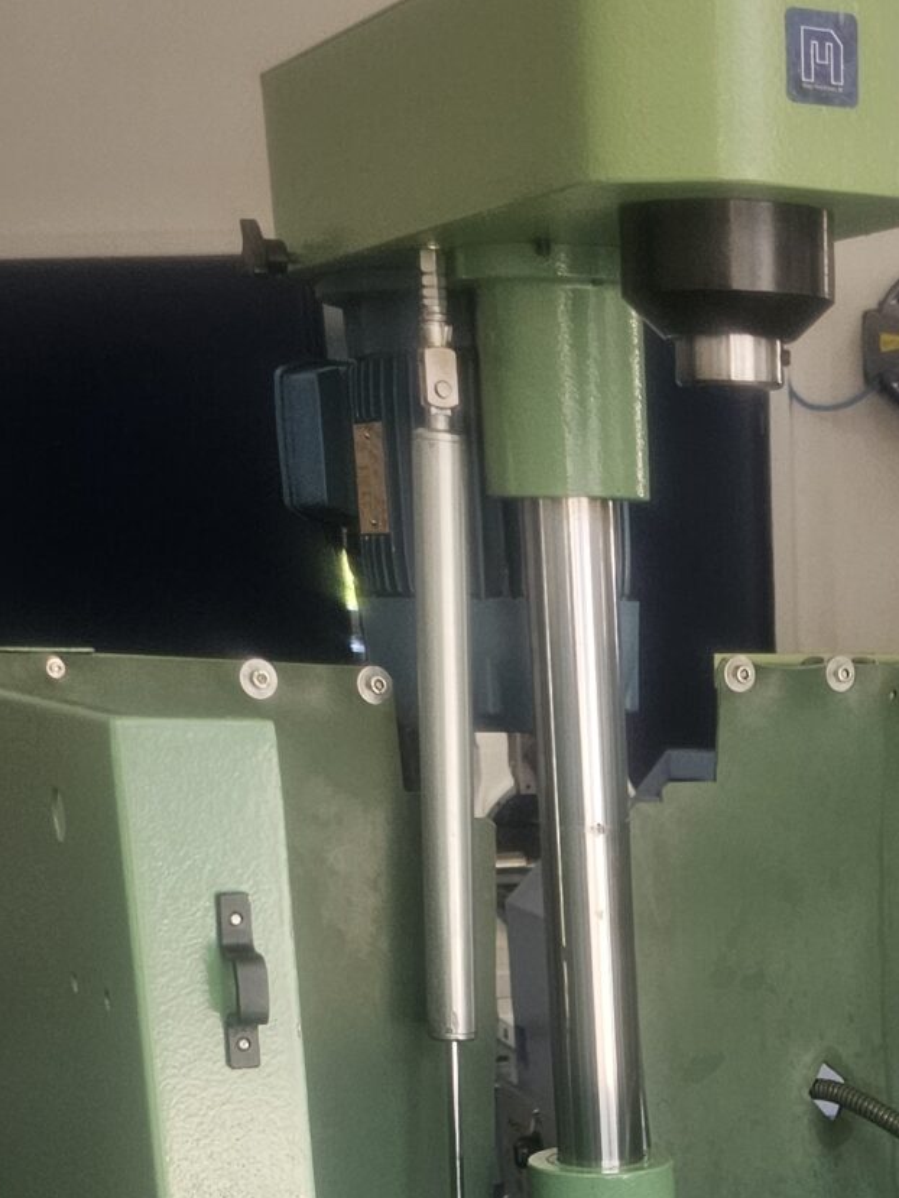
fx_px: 2458
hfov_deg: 19.9
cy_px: 1526
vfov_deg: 24.2
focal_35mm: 71
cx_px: 948
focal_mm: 6.3
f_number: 1.7
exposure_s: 1/100
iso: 200
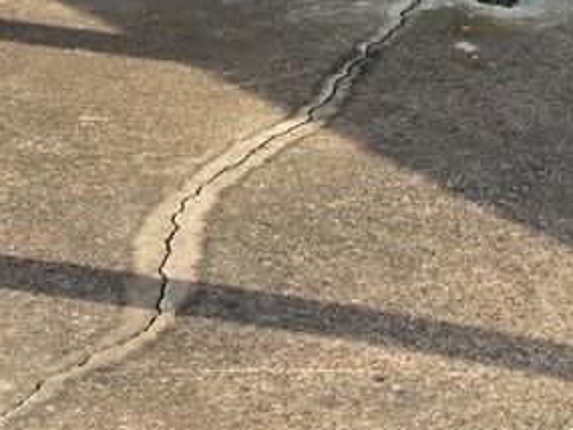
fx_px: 2136
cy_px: -633
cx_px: 288
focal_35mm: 129
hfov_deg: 15.3
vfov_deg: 10.0
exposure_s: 1/937
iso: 25
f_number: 1.8
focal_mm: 5.4
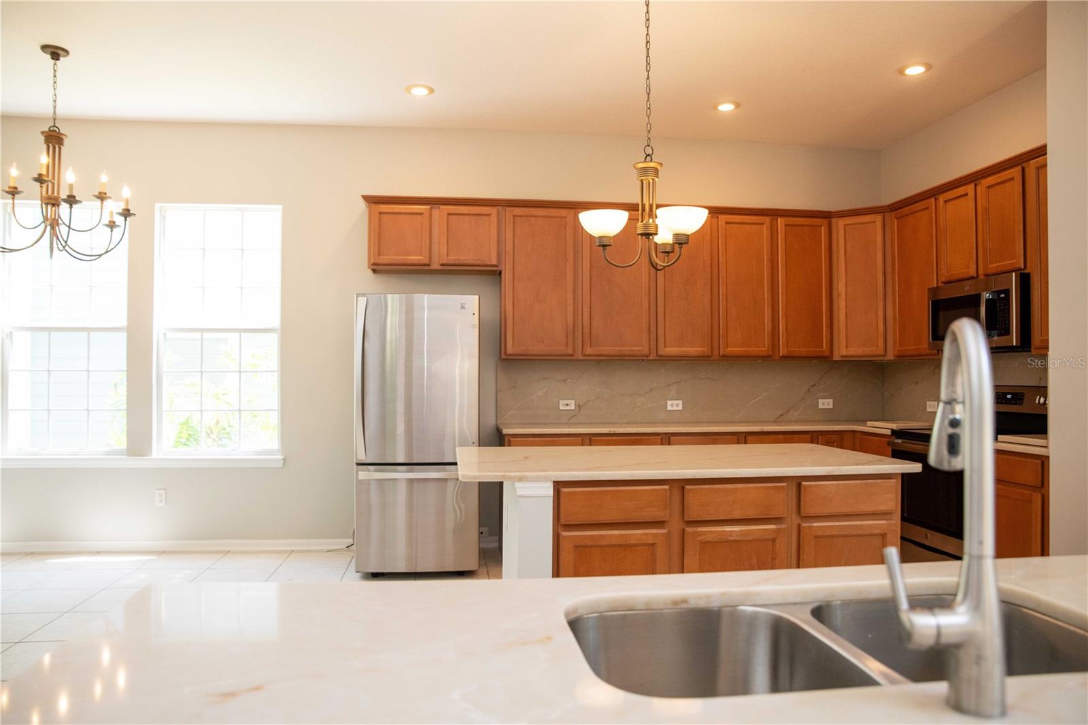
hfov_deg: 73.8
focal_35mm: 24
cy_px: 362
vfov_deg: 53.1
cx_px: 544
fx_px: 725
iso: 1000
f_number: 4.5
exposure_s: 1/200
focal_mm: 24
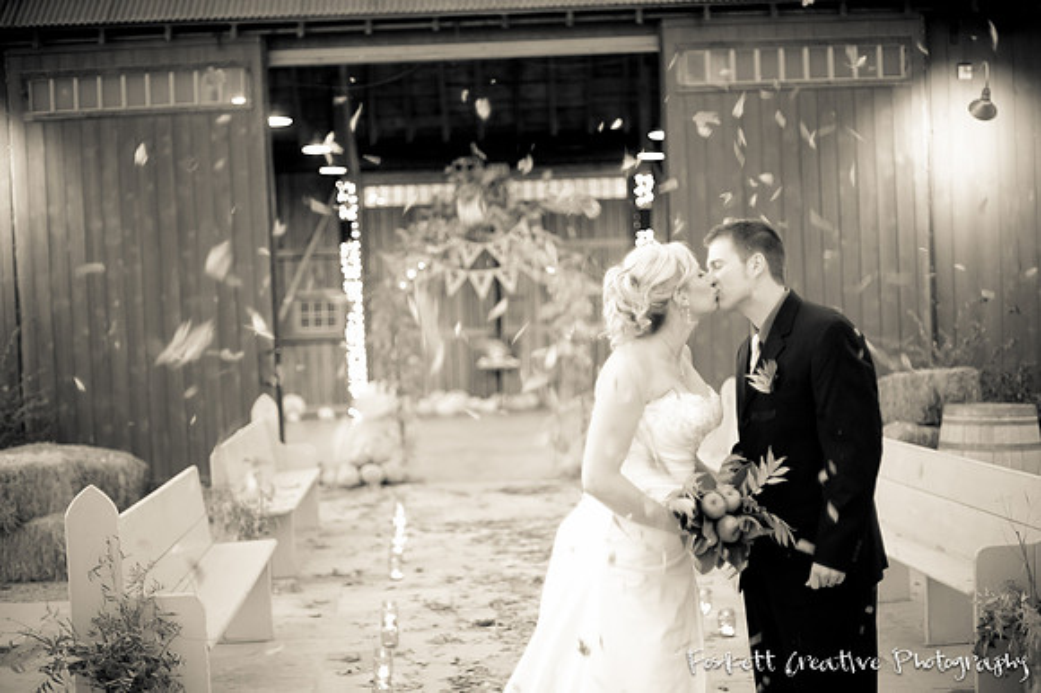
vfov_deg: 27.0
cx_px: 520
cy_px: 346
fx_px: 1445
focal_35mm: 50
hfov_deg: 39.6
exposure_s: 1/100
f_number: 1.4
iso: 1000
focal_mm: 50
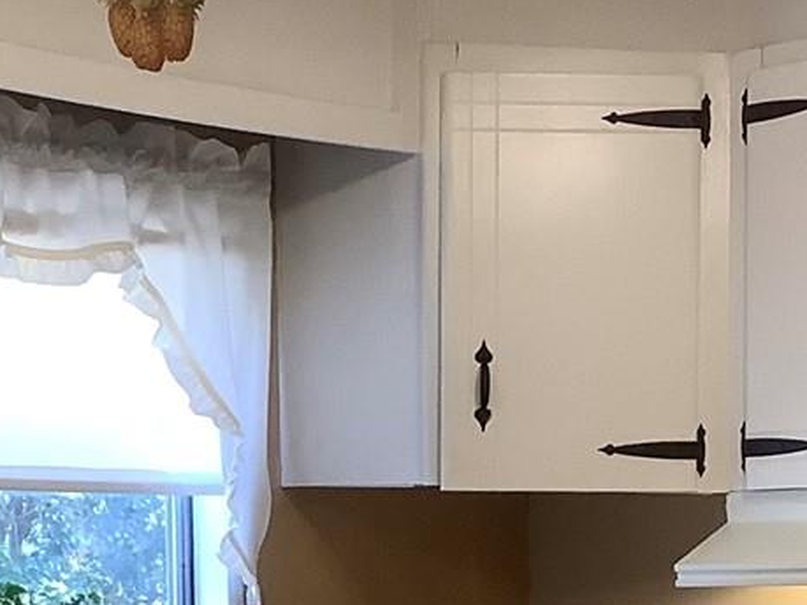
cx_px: 403
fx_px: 2517
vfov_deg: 13.3
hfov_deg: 18.2
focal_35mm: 108
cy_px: 767
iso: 160
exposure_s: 1/60
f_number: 2.4
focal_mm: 3.3
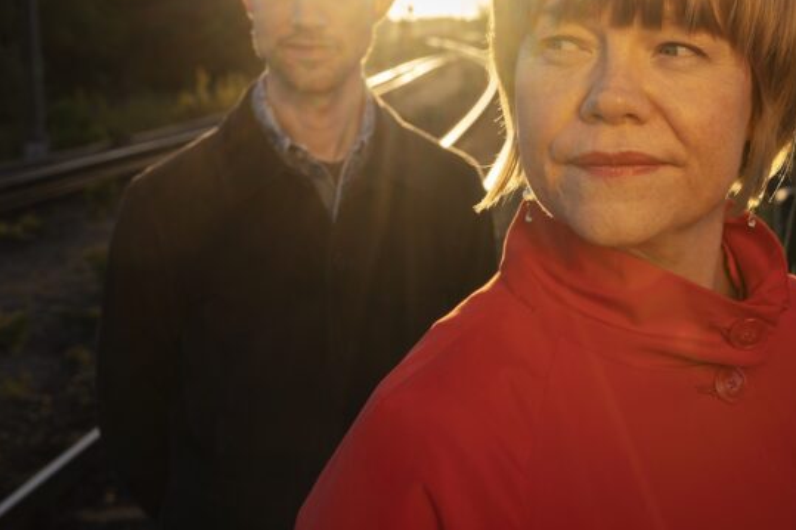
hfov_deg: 34.6
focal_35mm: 57
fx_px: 1260
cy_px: 137
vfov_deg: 23.5
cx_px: 555
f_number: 5.6
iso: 200
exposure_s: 1/500
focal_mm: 30
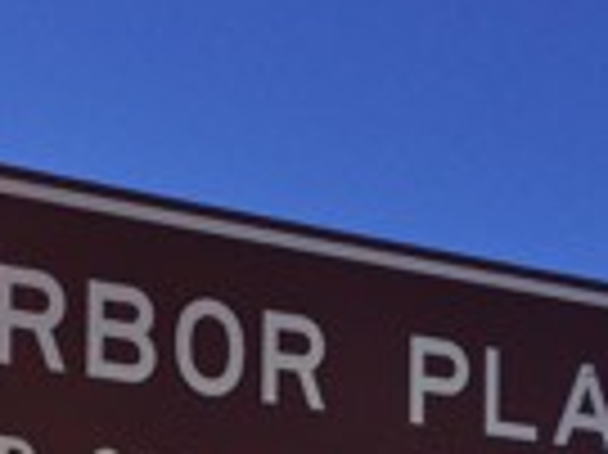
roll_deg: +0.8
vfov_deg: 12.1
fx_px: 1965
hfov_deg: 17.5
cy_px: 832
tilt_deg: +2.9
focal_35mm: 112
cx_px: 144
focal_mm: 4.15
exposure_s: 1/2933
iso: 32
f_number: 2.2
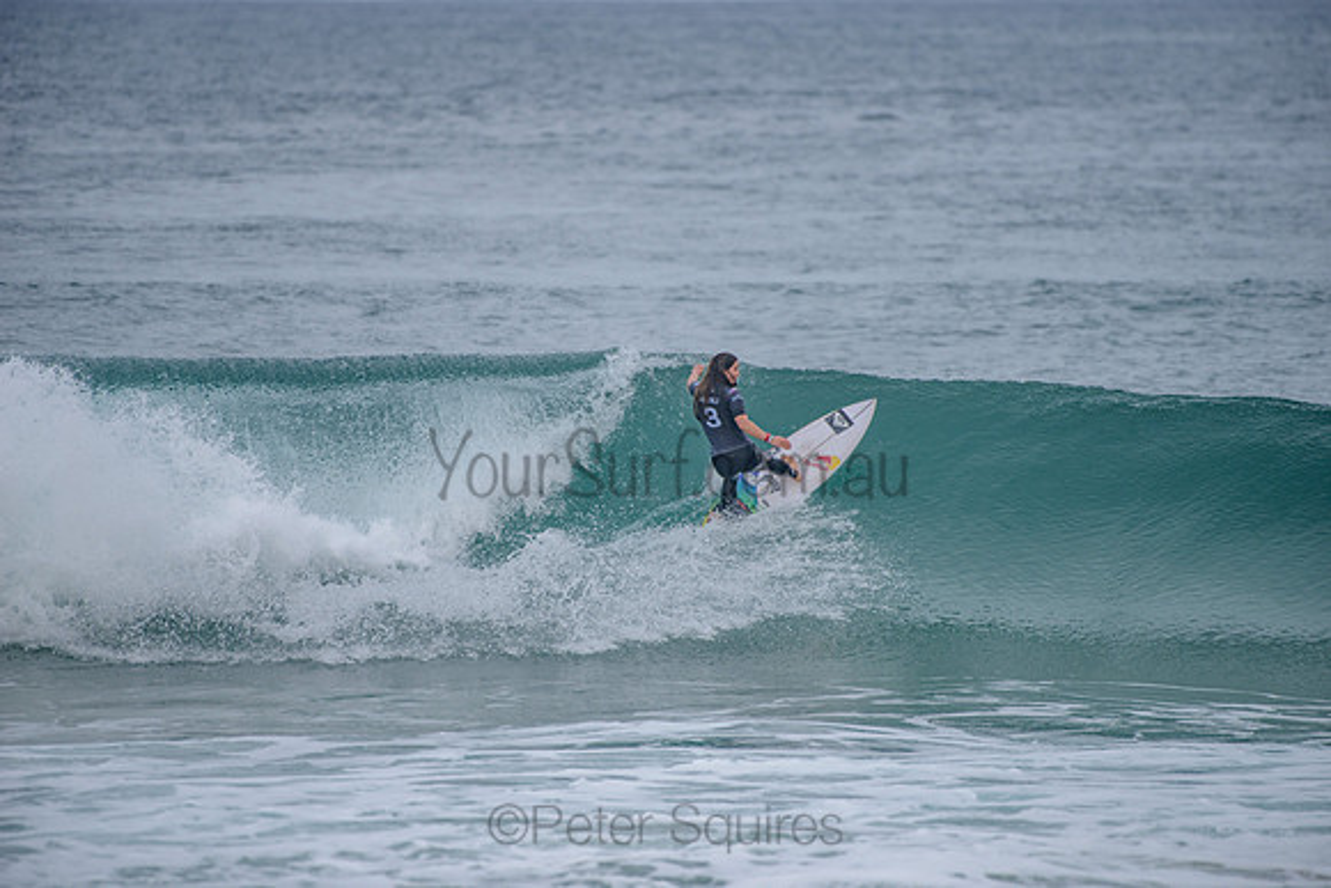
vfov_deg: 2.8
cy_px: 444
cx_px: 666
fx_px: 18490
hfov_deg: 4.1
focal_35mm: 500
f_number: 5.6
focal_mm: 500
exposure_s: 1/2000
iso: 280
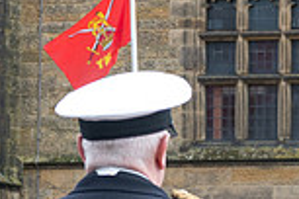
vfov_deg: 4.2
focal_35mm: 328
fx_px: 2724
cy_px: 327
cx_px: 525
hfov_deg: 6.2
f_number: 7.1
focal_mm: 70
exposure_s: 1/320
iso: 720
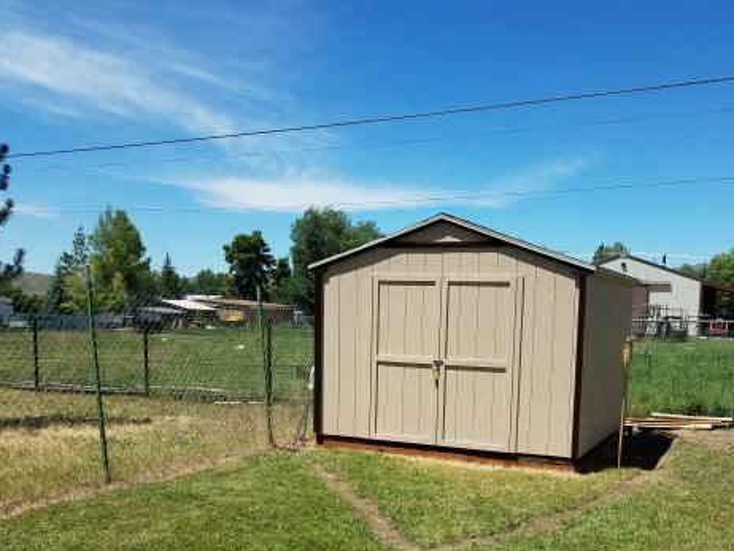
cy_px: 380
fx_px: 764
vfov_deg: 39.1
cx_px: 429
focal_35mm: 36
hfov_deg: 51.1
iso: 40
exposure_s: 1/2168
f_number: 1.7
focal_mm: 4.2
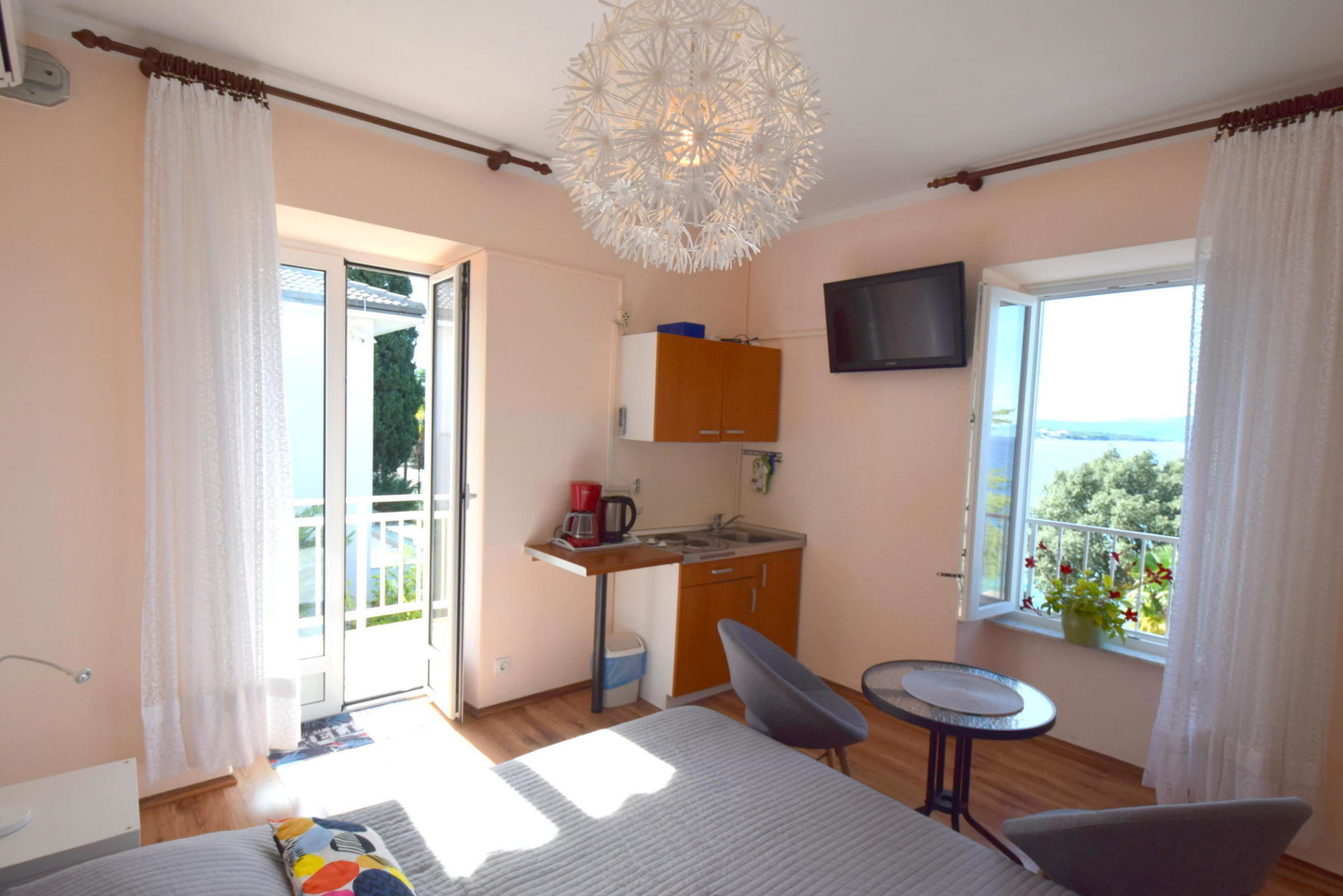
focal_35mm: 15
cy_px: 448
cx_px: 672
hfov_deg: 100.4
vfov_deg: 77.3
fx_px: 560
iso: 200
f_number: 7.1
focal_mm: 10
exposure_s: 1/250
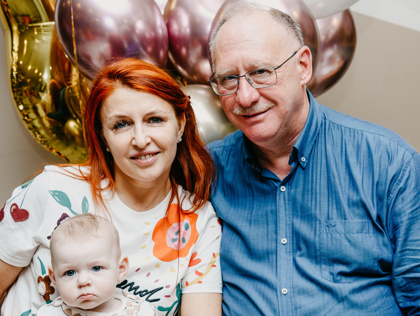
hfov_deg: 31.8
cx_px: 297
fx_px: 729
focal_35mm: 60
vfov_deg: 24.4
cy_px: 203
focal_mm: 34
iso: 125
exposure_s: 1/160
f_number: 3.5
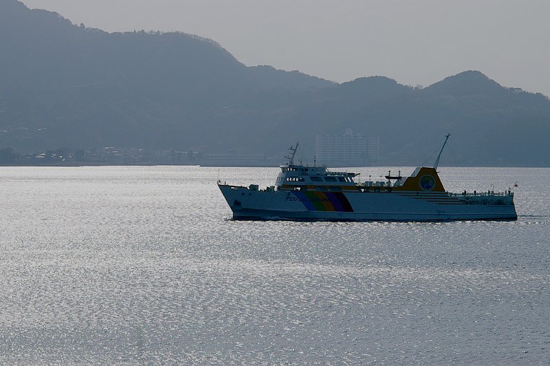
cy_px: 183
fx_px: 2404
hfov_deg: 13.1
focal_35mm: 158
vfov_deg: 8.7
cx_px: 275
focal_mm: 105
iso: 200
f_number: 11
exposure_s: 1/1500
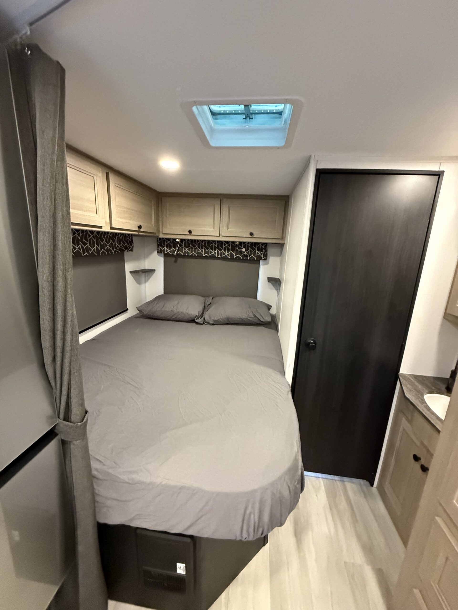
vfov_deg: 102.1
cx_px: 229
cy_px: 305
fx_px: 247
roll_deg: -2.9
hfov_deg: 85.7
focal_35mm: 14
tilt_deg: -12.5
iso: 1000
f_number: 2.2
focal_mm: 2.22
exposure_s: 1/53
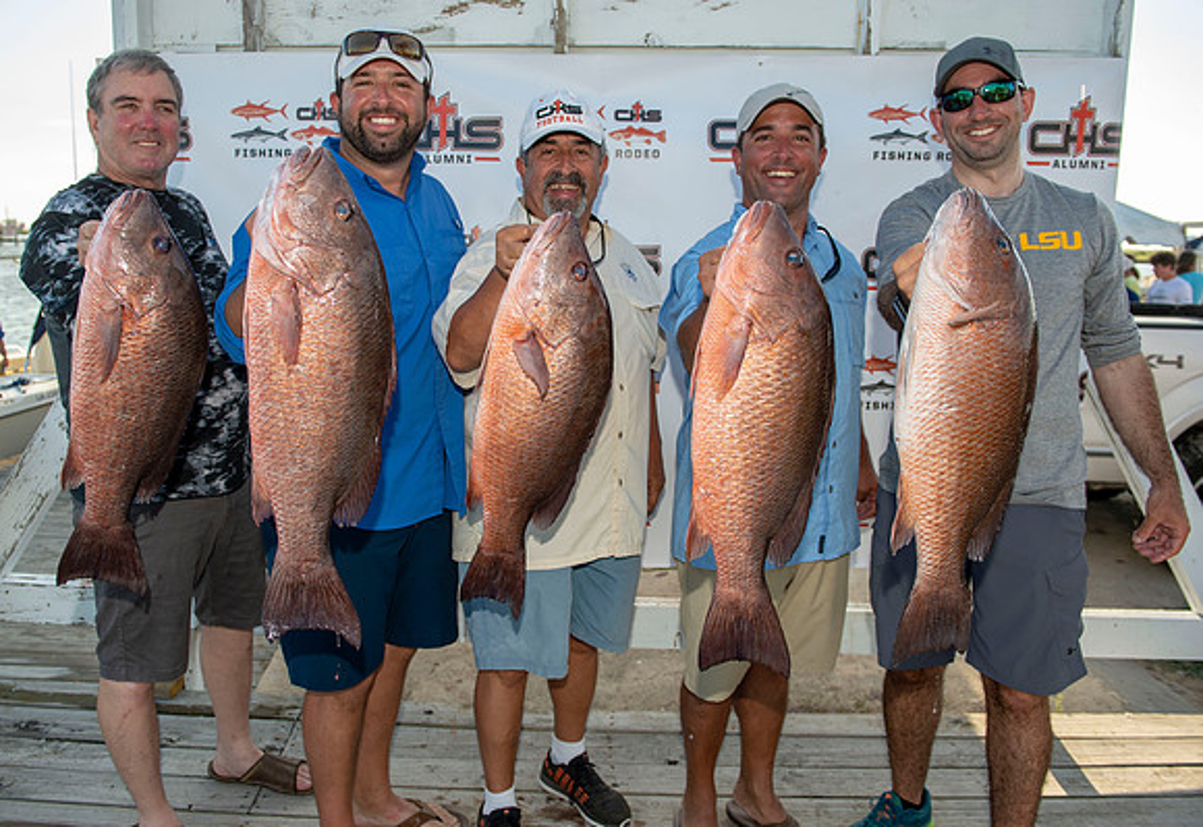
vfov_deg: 46.8
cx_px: 552
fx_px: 956
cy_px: 391
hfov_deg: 64.3
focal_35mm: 28
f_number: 4.5
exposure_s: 1/250
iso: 100
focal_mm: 26
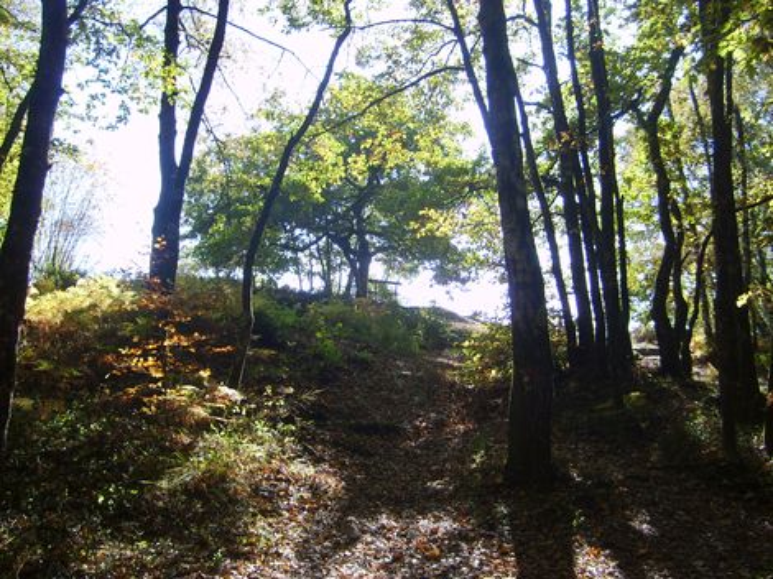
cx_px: 386
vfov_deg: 40.7
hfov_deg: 52.6
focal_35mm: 35
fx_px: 781
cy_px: 290
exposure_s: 1/250
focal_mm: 5.8
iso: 50
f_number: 2.8
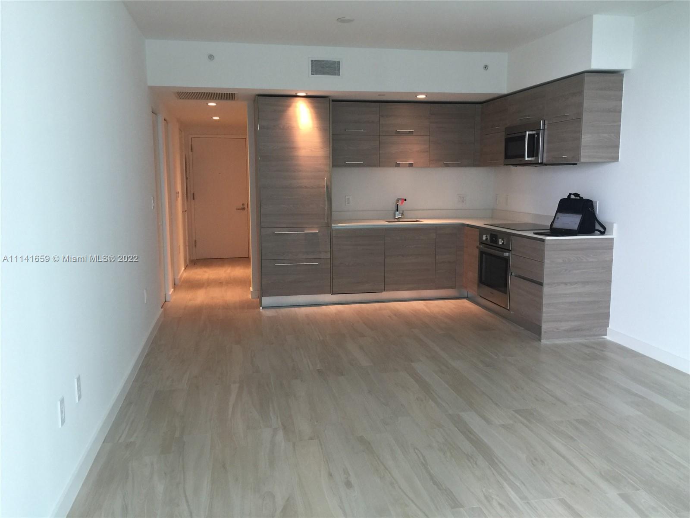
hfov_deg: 61.7
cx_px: 345
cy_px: 259
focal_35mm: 29
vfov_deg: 48.2
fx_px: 578
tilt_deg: -7.6
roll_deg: -0.5
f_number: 2.2
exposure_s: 1/30
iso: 50
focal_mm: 4.15
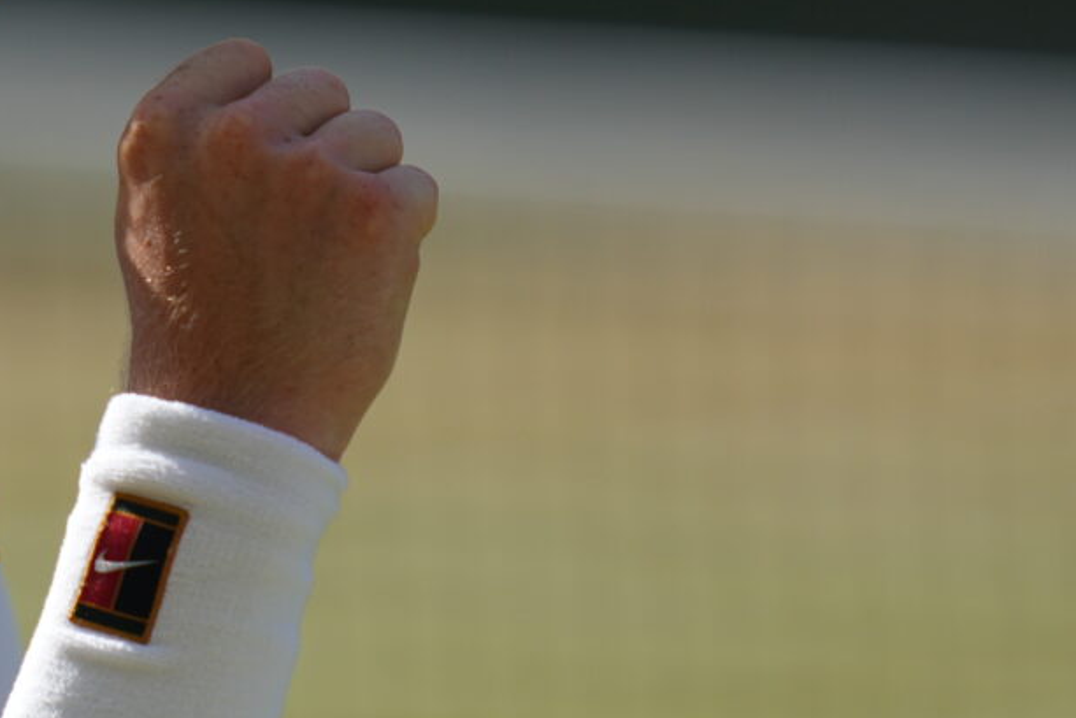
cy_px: 731
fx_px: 49953
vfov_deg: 0.8
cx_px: -158
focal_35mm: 1671
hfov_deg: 1.2
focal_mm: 400
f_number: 2.8
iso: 200
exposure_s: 1/2500
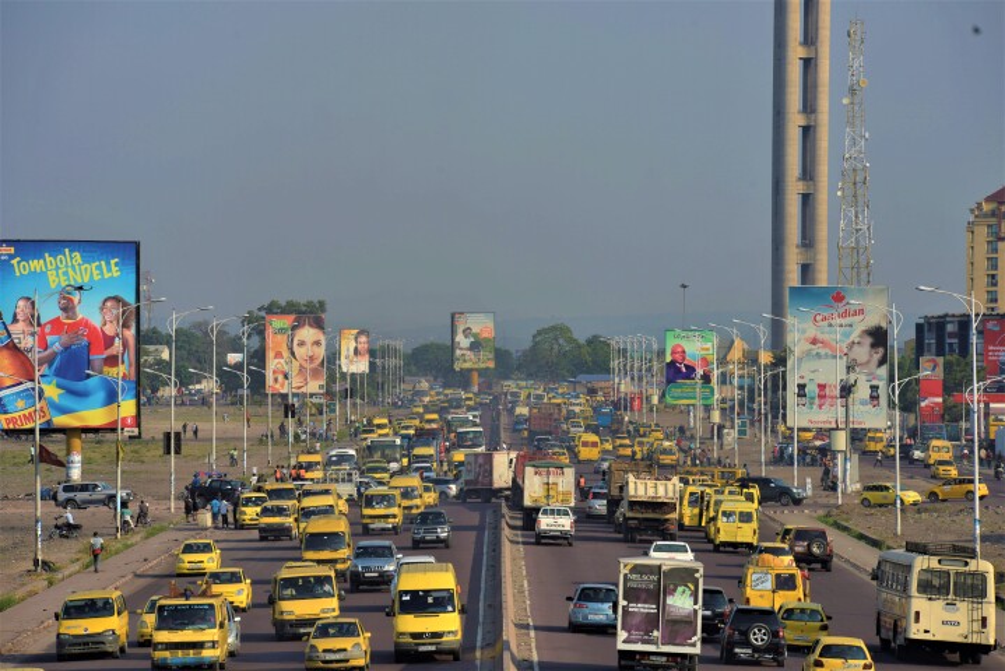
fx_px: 5585
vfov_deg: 6.9
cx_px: 502
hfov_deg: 10.3
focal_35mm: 200
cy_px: 336
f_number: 9
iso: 100
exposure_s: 1/250
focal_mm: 200
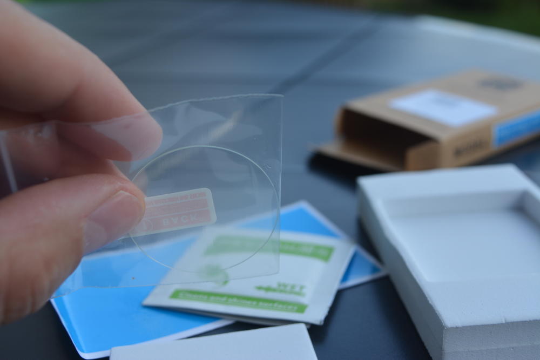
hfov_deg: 41.1
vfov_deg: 28.1
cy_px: 180
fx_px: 720
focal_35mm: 48
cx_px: 270
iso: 200
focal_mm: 32
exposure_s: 1/250
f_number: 8
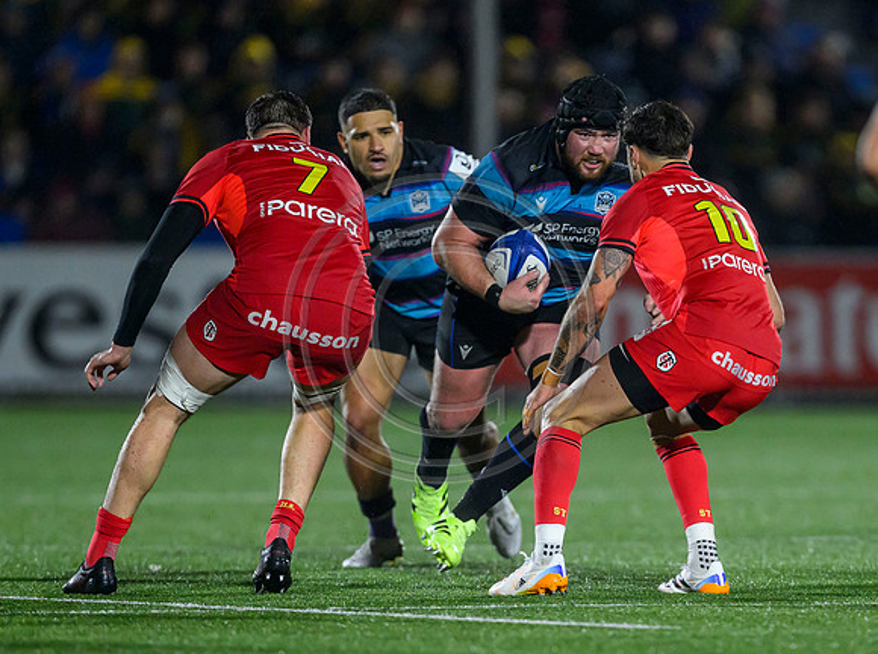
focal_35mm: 706
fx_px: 17850
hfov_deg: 2.8
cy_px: 516
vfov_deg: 2.1
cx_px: 628
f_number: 3.2
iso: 5000
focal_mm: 400
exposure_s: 1/3200
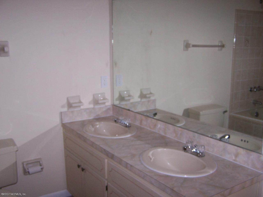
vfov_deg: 37.7
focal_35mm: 38
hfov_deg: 49.0
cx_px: 132
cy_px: 98
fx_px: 289
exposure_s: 1/60
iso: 140
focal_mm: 6.3
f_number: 2.8
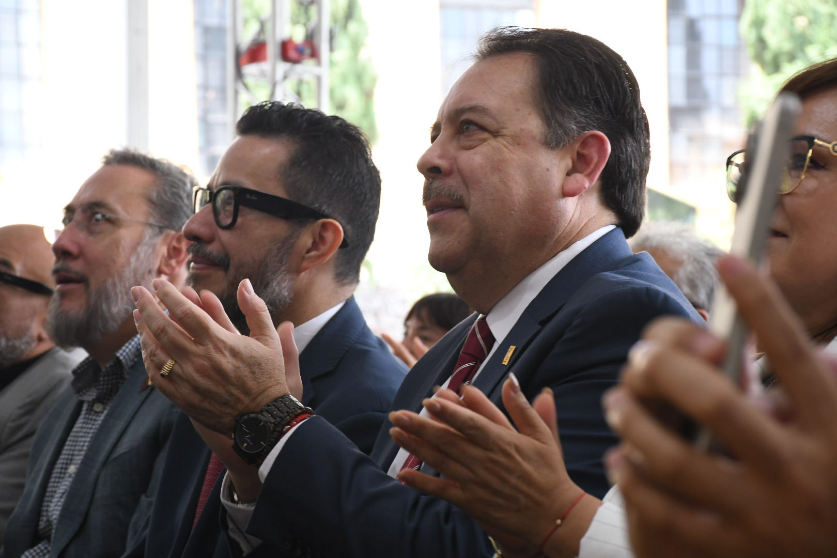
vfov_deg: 13.0
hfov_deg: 19.5
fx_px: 2441
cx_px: 418
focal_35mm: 105
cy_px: 279
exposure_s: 1/125
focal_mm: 70
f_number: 8
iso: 1000
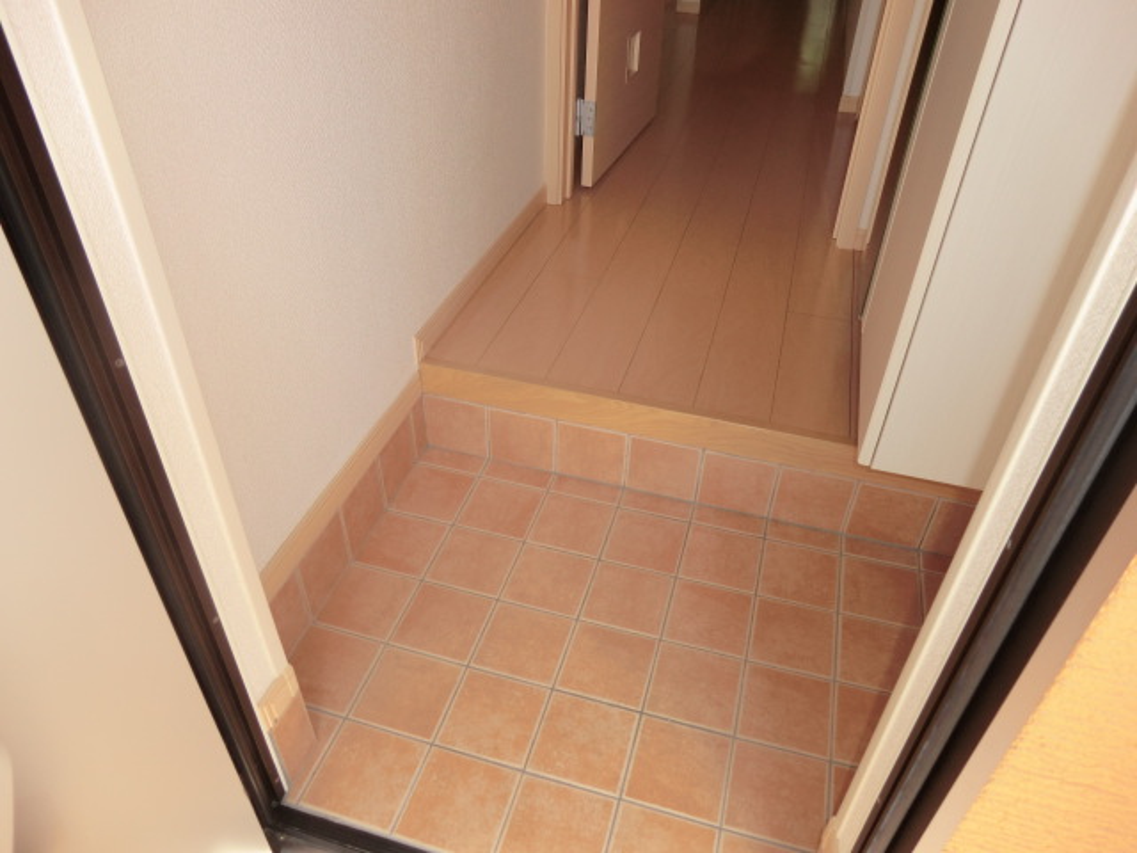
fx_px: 788
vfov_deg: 56.8
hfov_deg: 71.6
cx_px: 568
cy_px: 426
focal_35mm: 24
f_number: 3.2
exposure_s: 1/200
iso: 80
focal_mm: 4.3
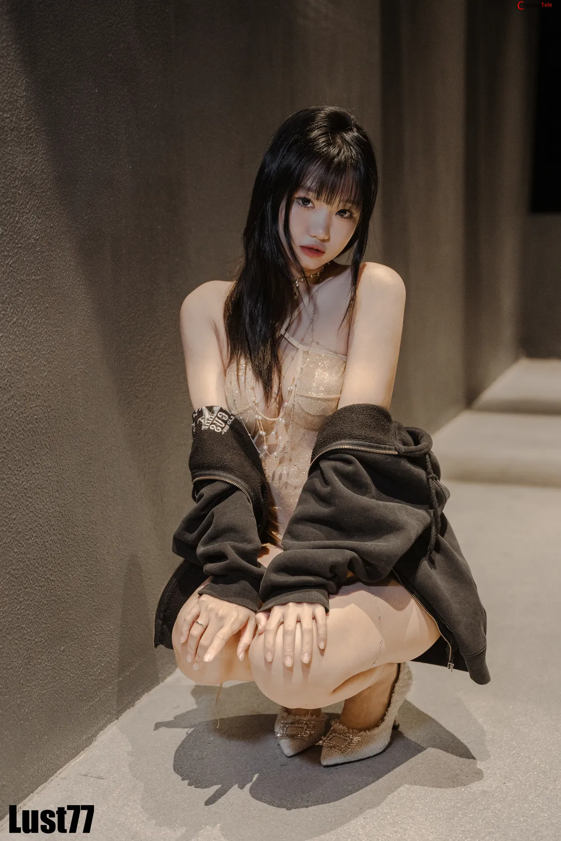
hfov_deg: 27.0
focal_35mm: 50
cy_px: 420
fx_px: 1169
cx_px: 280
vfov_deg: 39.6
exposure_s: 1/200
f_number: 2.8
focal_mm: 50
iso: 2000
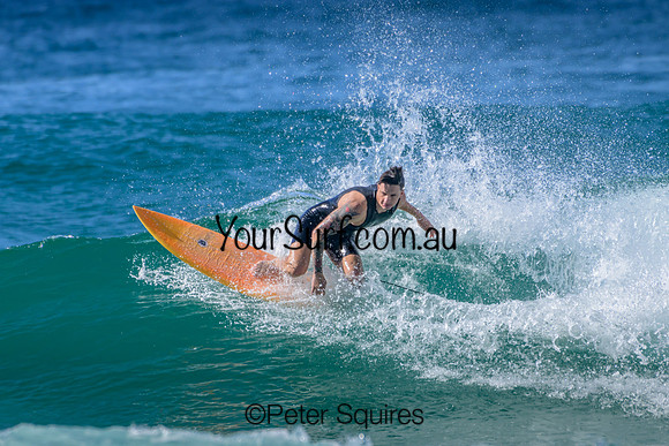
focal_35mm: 1000
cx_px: 334
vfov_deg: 1.4
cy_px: 223
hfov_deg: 2.1
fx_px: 18587
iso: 1000
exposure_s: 1/2000
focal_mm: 1000
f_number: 11
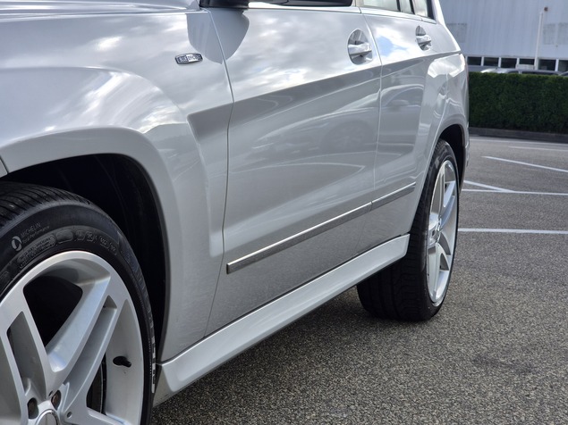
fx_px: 1132
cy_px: 212
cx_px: 284
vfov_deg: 21.3
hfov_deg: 28.2
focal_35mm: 69
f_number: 2.4
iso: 25
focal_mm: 7
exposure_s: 1/372
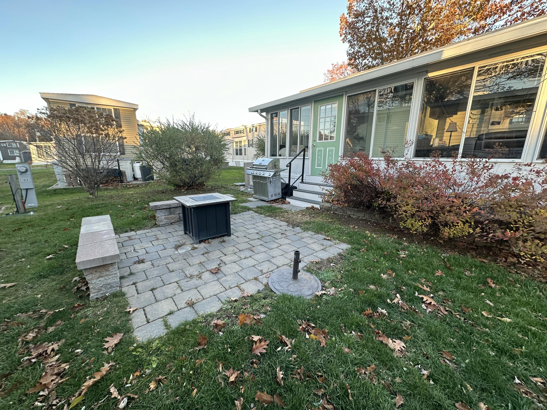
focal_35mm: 14
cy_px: 205
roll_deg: -1.5
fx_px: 221
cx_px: 274
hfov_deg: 102.1
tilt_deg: -12.2
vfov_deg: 85.7
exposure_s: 1/99
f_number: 2.2
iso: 100
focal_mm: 2.22
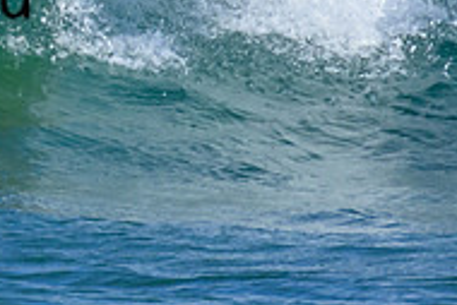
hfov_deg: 0.6
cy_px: -164
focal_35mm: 3359
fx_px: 42672
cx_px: -65
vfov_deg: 0.4
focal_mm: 800
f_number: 11
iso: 1600
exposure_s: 1/2000
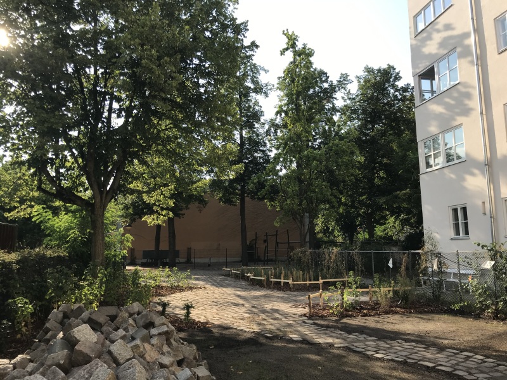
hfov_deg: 63.4
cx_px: 254
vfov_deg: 49.7
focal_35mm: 28
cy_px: 190
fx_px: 410
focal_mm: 3.99
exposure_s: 1/1041
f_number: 1.8
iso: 20
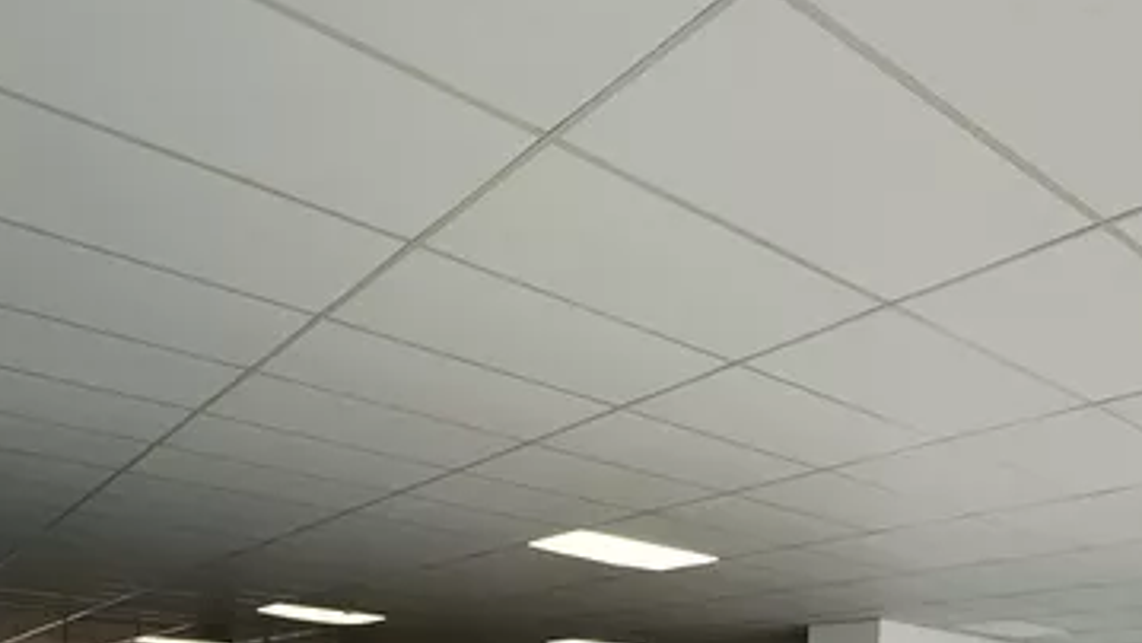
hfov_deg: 58.0
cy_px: 738
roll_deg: -2.2
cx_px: 579
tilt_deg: +0.3
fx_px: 1030
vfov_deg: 30.3
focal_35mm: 34
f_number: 2.2
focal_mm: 2.22
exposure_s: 1/209
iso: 40
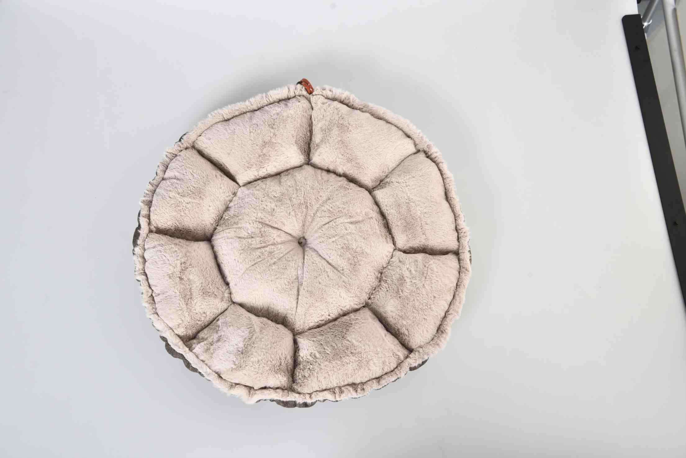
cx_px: 343
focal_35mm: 38
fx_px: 724
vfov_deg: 35.0
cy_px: 229
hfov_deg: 50.7
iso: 320
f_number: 9
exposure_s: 1/125
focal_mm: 38
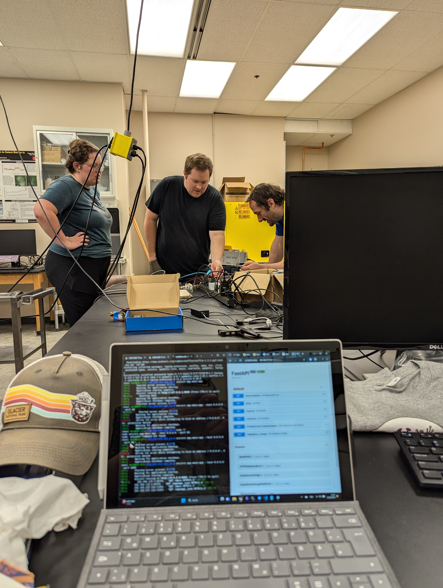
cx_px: 222
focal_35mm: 24
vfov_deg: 71.5
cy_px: 294
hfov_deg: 56.9
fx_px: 408
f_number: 1.85
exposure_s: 1/50
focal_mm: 6.81
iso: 41
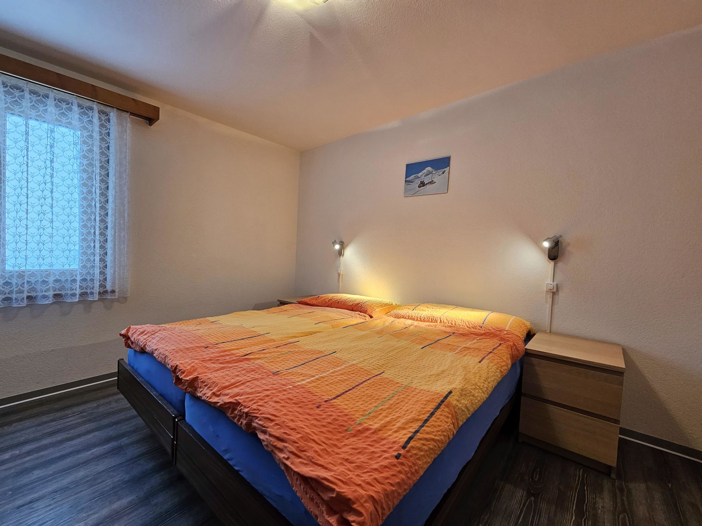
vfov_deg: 89.9
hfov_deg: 106.2
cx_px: 351
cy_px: 263
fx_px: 264
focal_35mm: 13
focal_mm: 2.2
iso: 100
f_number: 2.2
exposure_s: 1/50
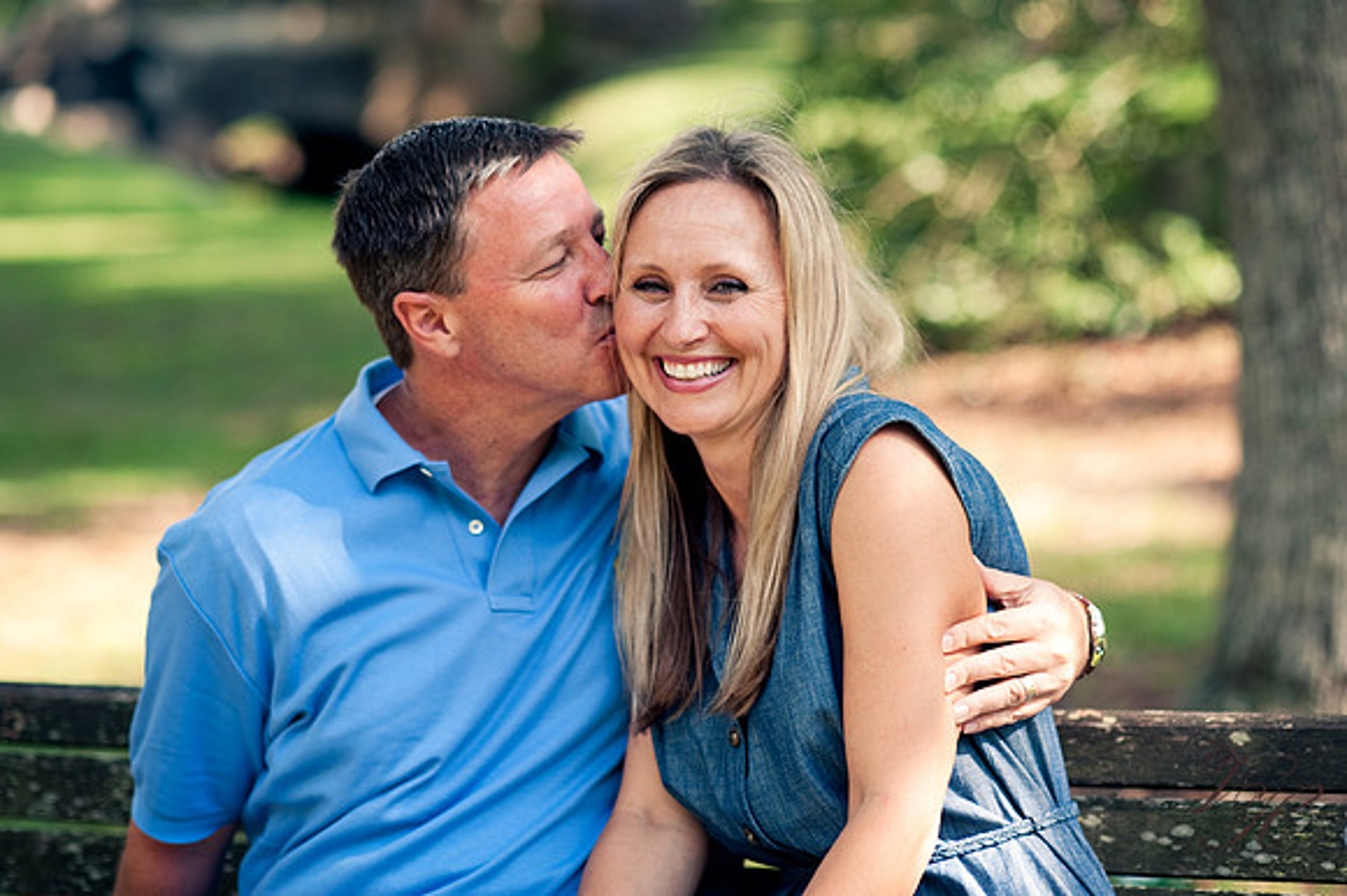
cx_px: 674
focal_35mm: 85
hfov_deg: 23.9
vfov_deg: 16.1
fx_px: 3178
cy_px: 448
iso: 200
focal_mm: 85
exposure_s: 1/640
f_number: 2.5
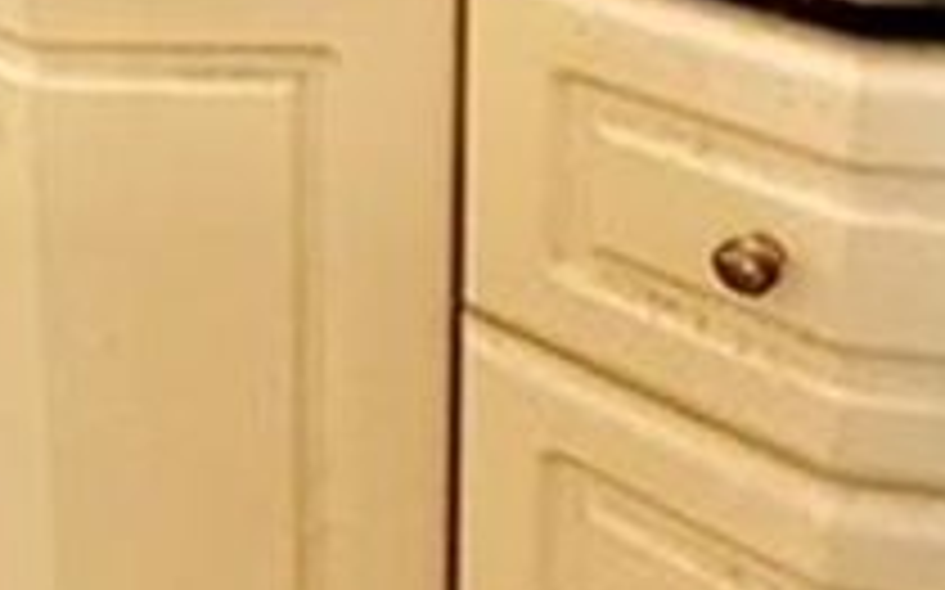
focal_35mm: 68
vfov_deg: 16.9
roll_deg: +7.1
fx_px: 1750
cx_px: -378
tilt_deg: -13.0
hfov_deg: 24.9
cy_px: -360
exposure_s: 1/60
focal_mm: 2.22
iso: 320
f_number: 2.2
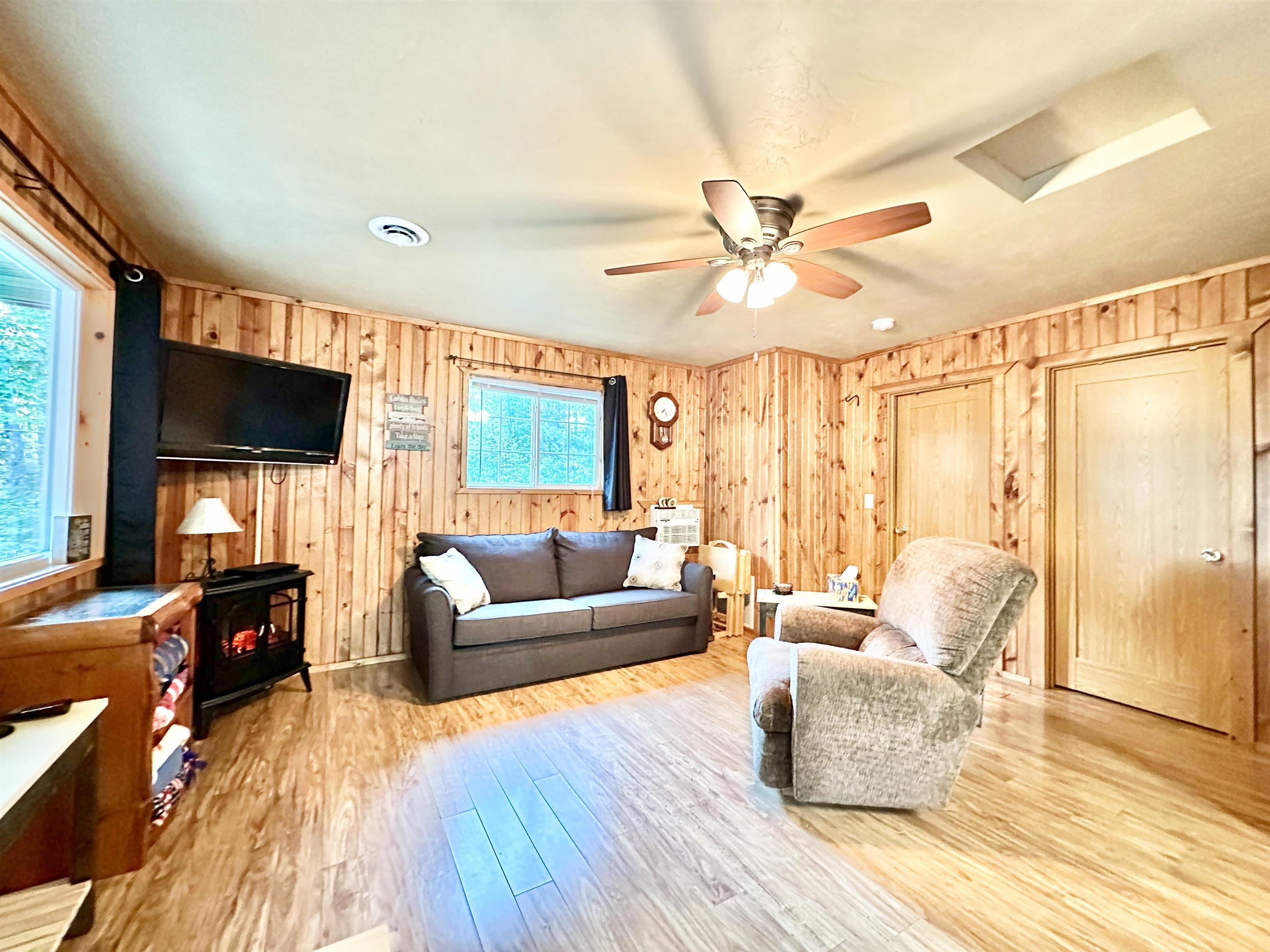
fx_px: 514
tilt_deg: +2.3
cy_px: 476
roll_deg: -1.0
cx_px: 635
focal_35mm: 14
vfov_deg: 85.7
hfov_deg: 102.1
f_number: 2.2
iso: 1250
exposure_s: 1/60
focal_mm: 2.22
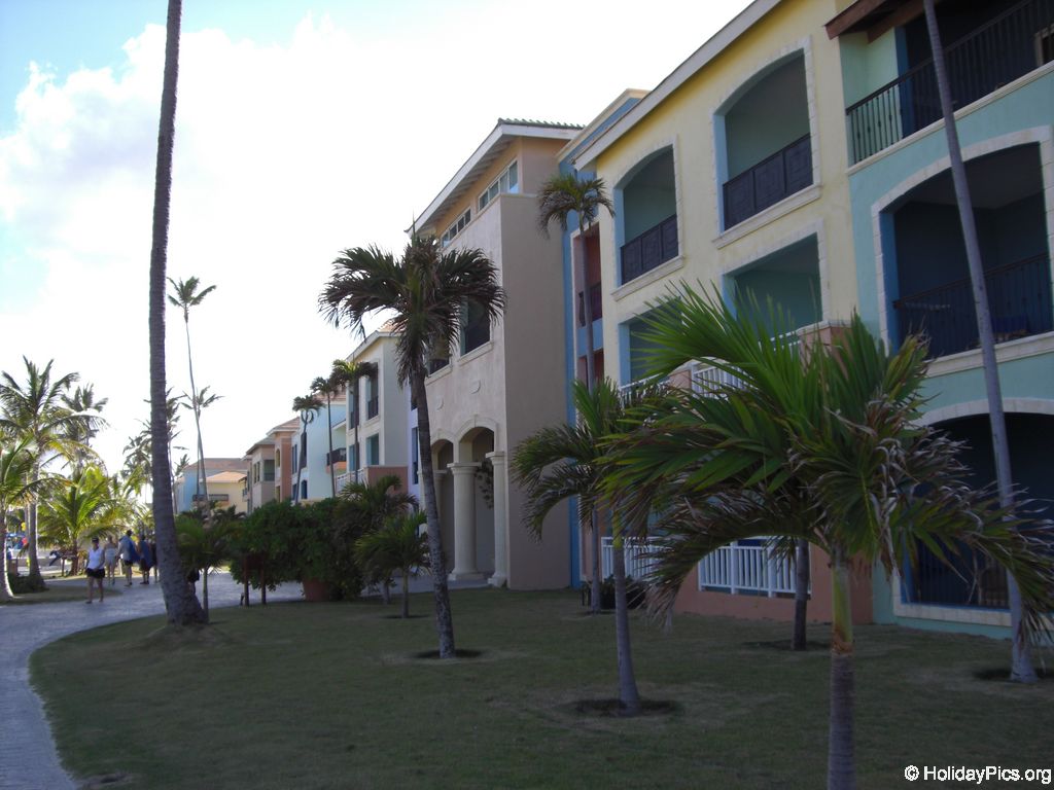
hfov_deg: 49.0
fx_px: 1157
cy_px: 395
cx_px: 527
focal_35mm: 38
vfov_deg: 37.7
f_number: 2.7
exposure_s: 1/500
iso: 64
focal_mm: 6.2
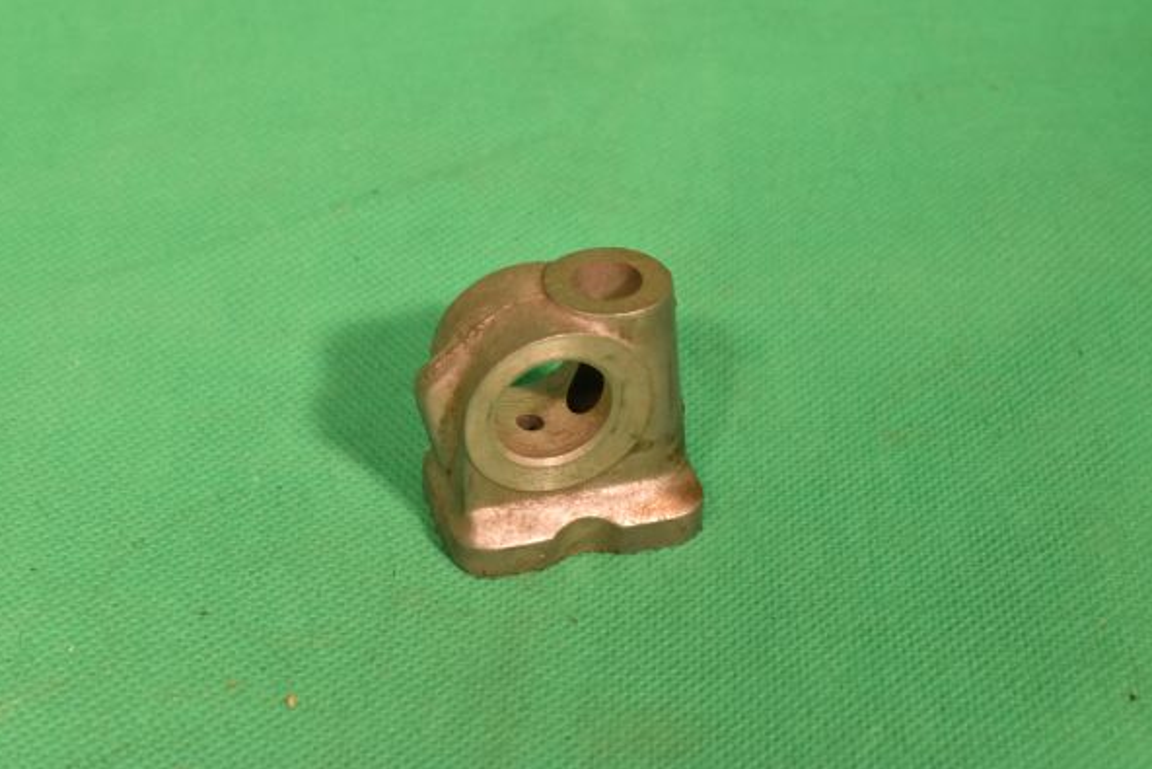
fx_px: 2528
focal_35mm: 79
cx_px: 570
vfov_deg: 17.3
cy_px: 384
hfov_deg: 25.7
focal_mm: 52
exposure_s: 1/80
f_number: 14
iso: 1250
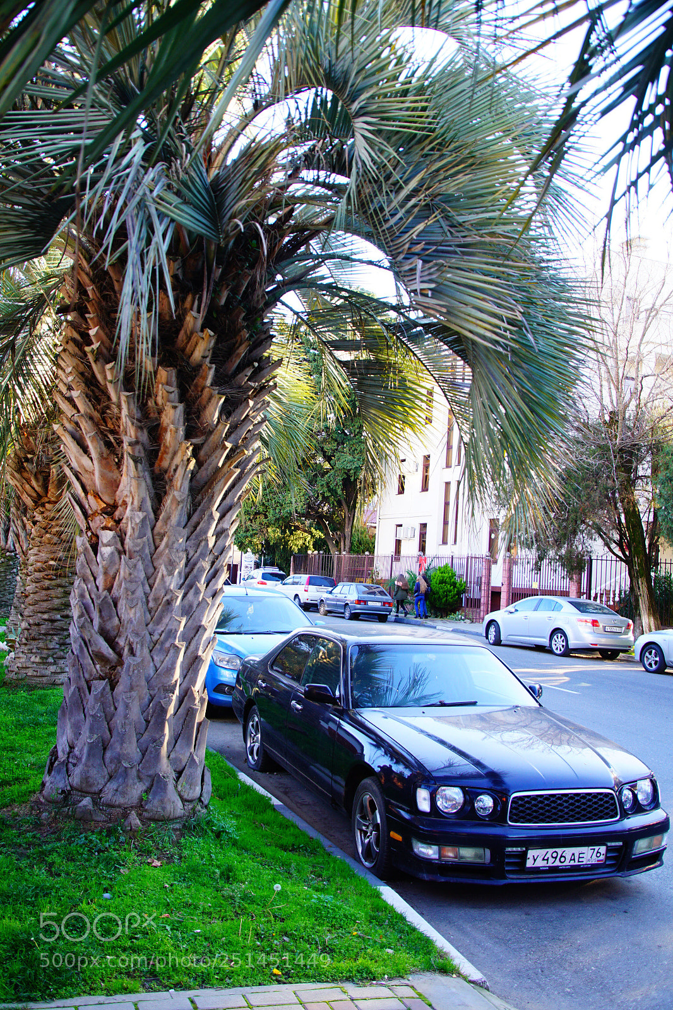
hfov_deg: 43.6
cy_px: 505
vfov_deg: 61.9
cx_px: 336
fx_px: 842
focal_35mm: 30
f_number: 3.5
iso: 100
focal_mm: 20
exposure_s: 1/60
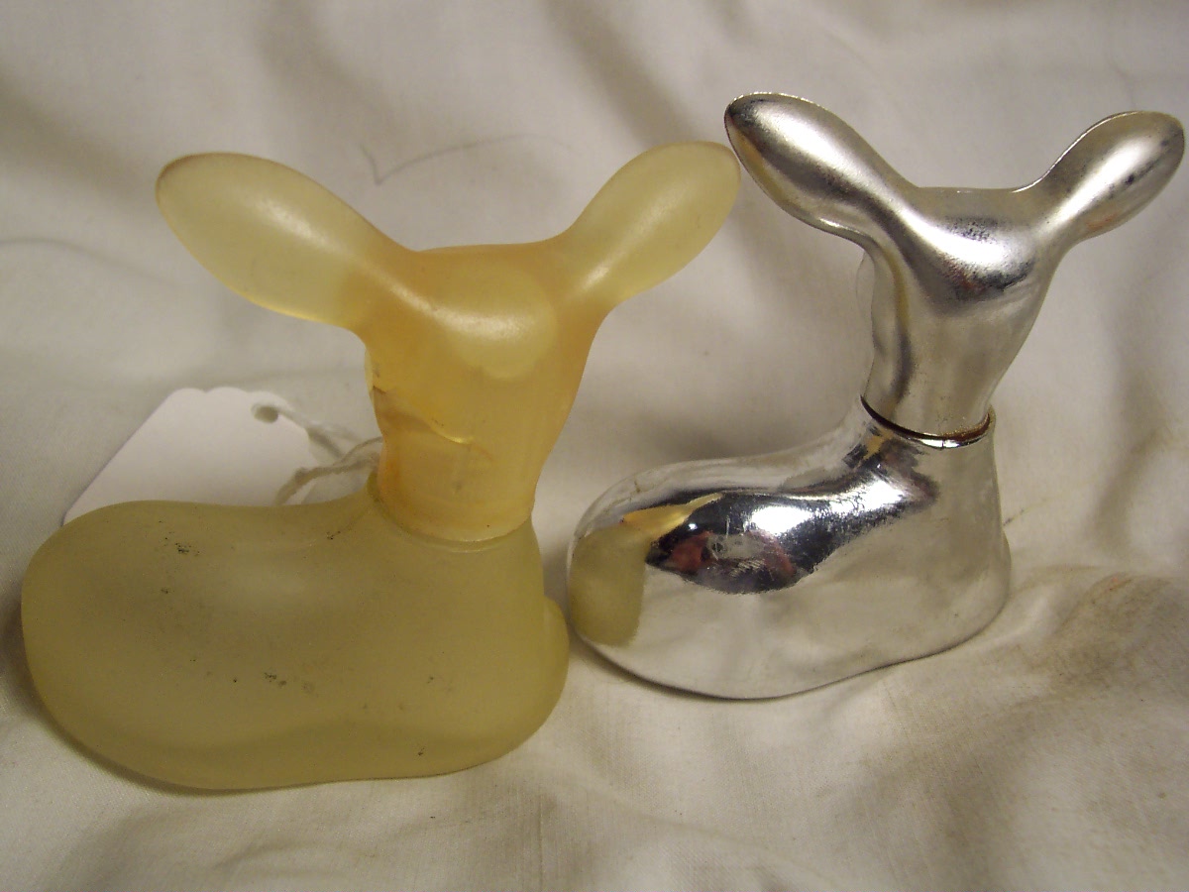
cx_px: 594
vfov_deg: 38.7
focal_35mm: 37
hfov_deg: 50.1
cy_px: 446
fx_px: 1271
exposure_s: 1/350
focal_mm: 5.6
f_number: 2.8
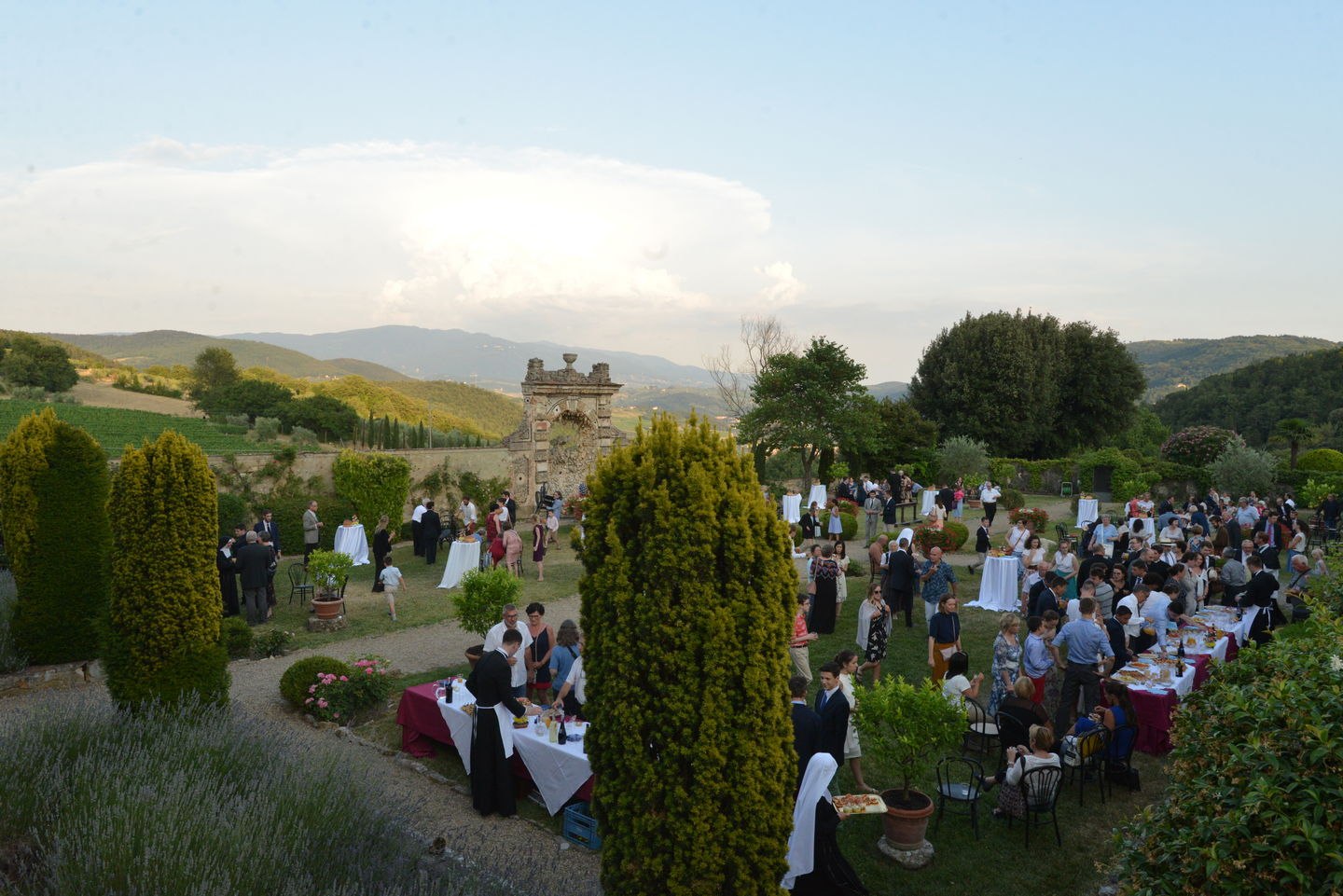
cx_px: 672
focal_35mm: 24
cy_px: 448
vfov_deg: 53.2
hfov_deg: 73.7
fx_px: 896
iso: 2000
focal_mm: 24
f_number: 13
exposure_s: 1/640
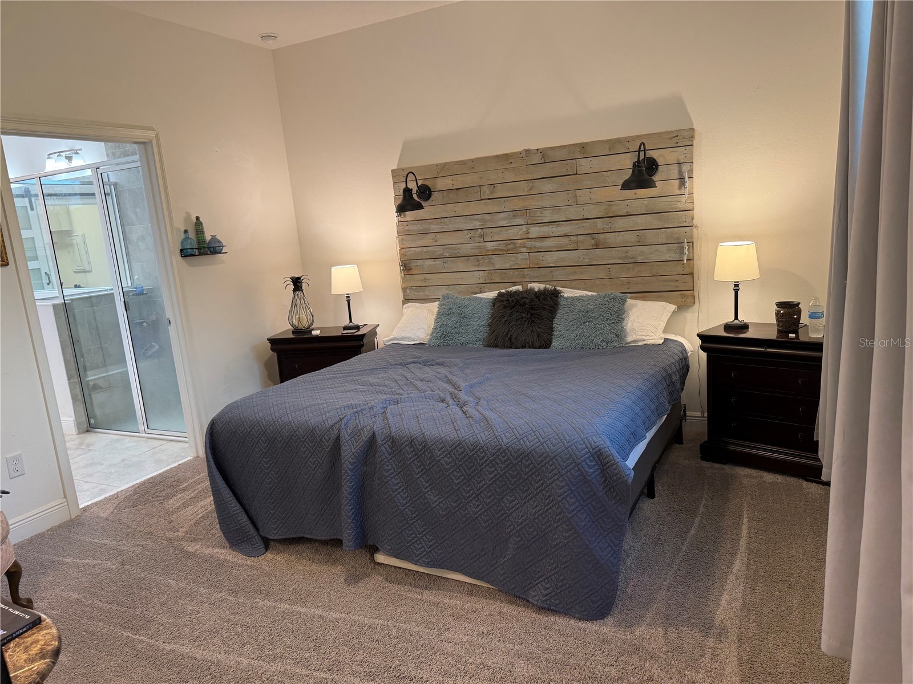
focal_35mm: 24
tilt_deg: -10.5
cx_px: 456
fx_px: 633
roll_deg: +4.8
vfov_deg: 56.8
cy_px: 342
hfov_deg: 71.6
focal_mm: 6.76
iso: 125
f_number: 1.78
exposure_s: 1/60
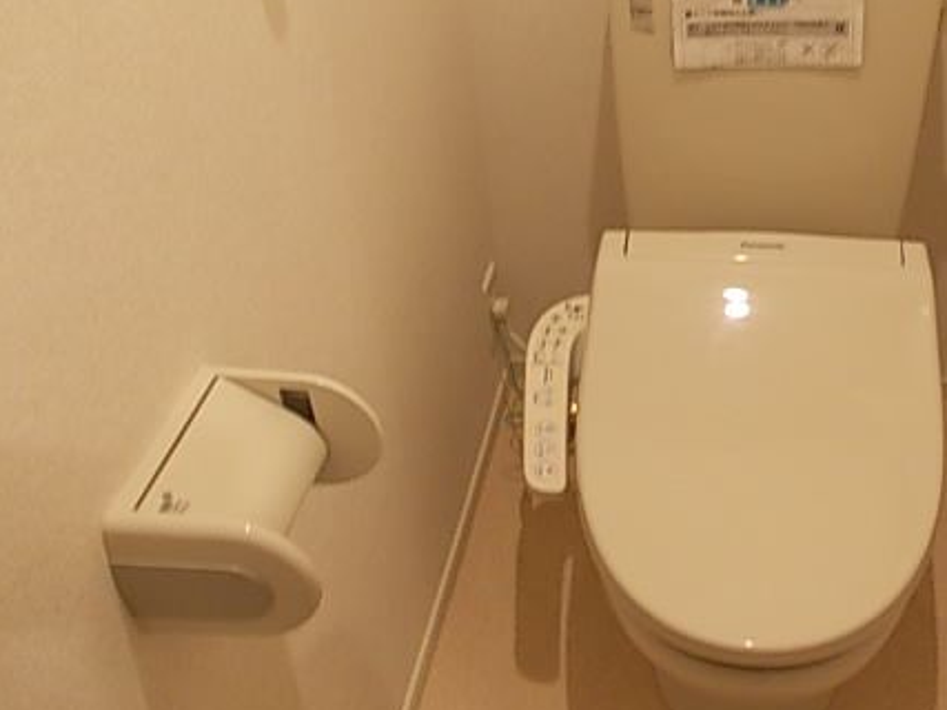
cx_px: 688
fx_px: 1149
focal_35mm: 42
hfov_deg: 43.6
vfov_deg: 34.0
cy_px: 226
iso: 200
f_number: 2.7
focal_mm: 4
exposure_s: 1/20
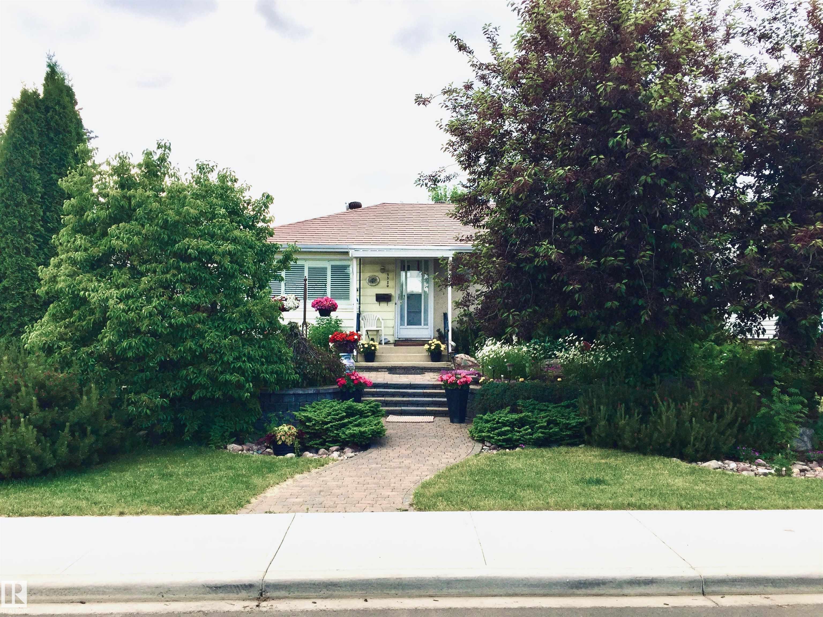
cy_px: 308
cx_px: 412
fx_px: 689
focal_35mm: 29
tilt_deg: +2.7
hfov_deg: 61.7
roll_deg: -1.7
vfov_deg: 48.2
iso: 32
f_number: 2.2
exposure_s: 1/659
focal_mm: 4.15
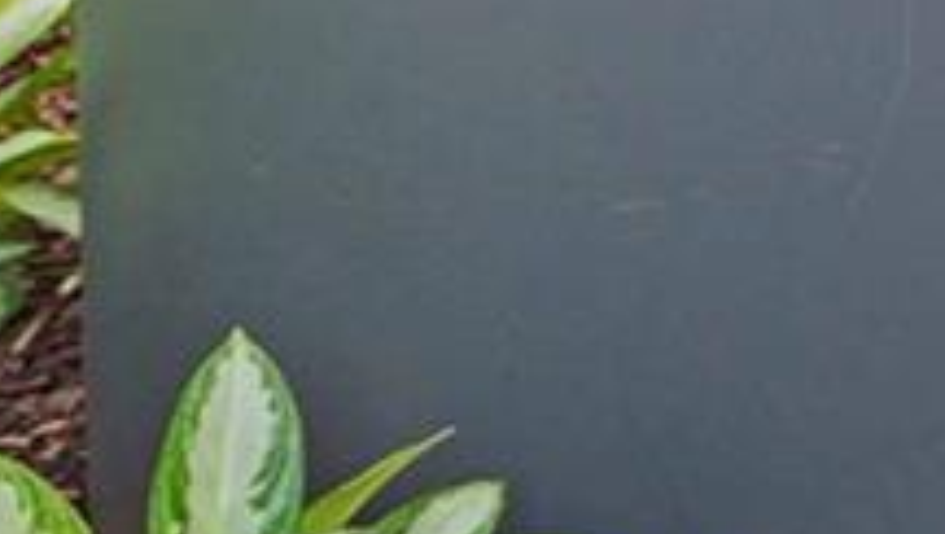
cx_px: 3010
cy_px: -1068
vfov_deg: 8.3
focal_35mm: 124
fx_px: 3110
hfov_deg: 10.5
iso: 160
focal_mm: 16
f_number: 4.5
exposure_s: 1/200
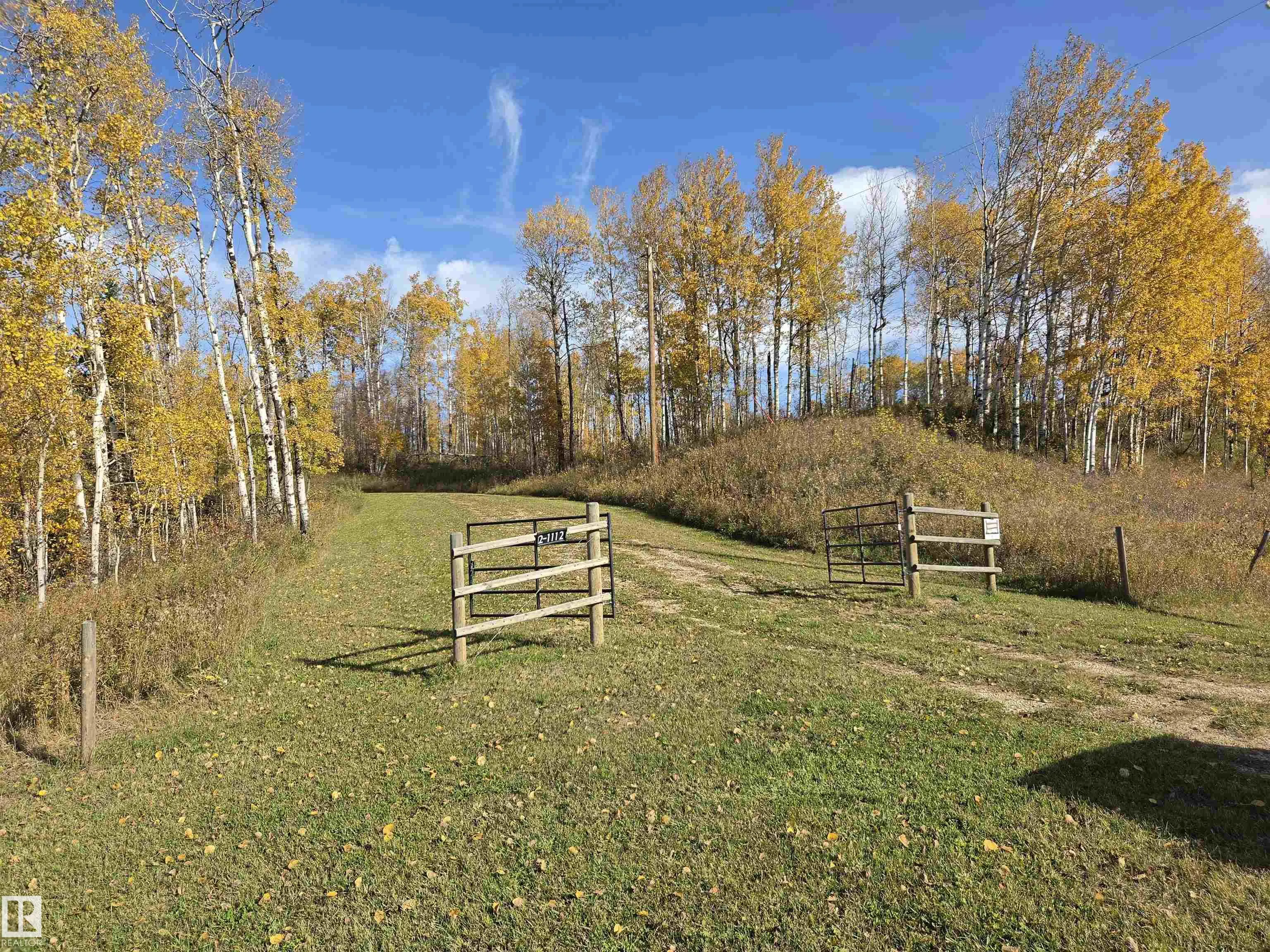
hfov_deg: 73.9
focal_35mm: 23
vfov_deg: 58.9
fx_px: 844
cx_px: 635
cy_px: 476
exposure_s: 1/2969
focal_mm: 5.4
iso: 80
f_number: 1.8
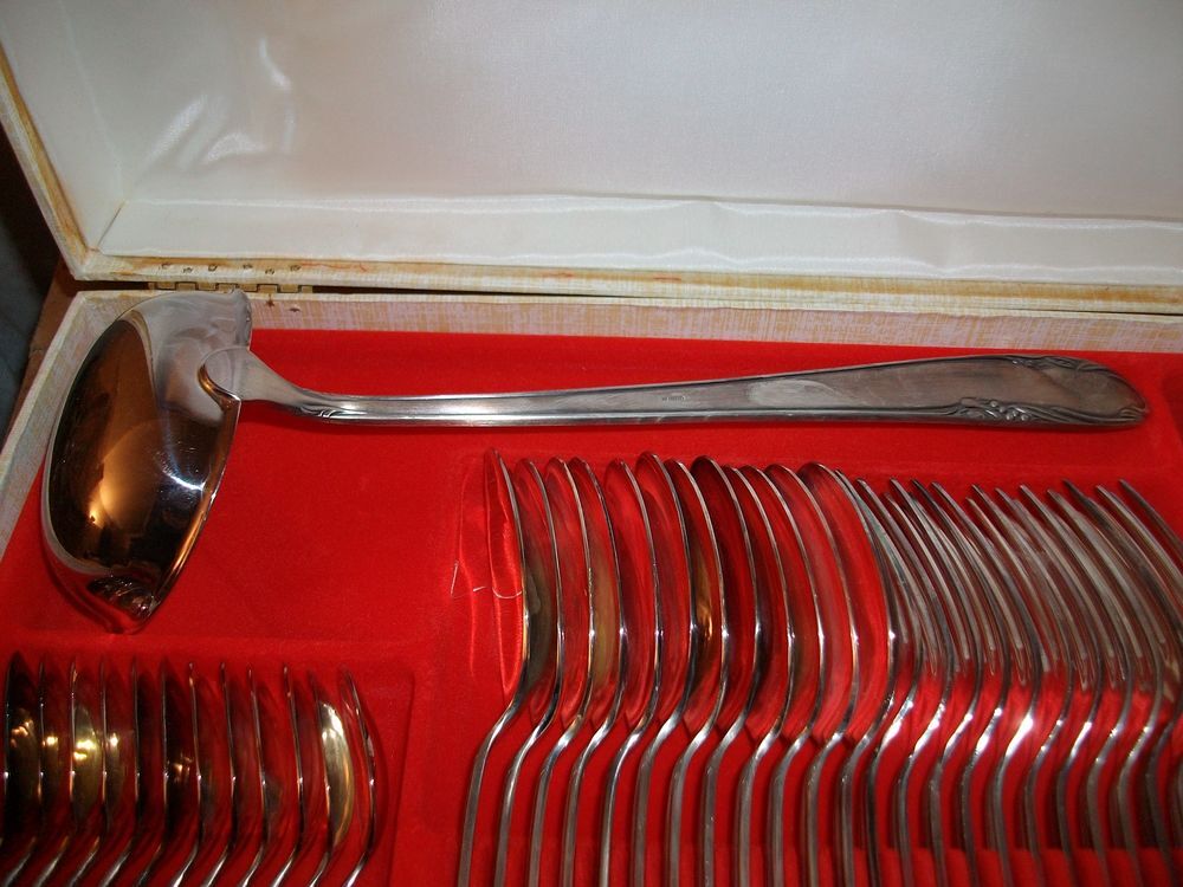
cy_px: 444
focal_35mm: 32
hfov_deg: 56.8
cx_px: 592
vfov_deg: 44.2
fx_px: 1094
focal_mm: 5.7
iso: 125
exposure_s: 1/40
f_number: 2.9
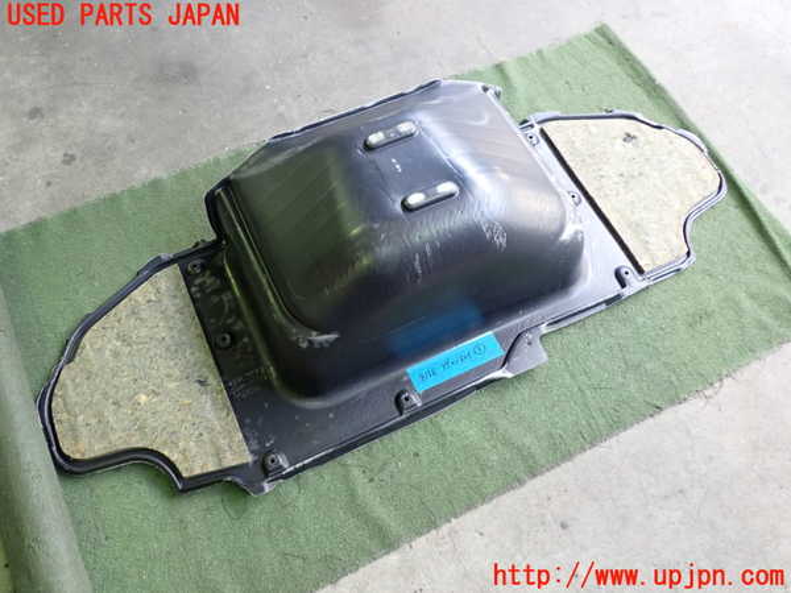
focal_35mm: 30
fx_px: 686
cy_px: 296
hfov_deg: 60.0
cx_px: 396
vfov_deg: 46.8
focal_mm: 5.4
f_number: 2.3
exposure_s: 1/30
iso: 200
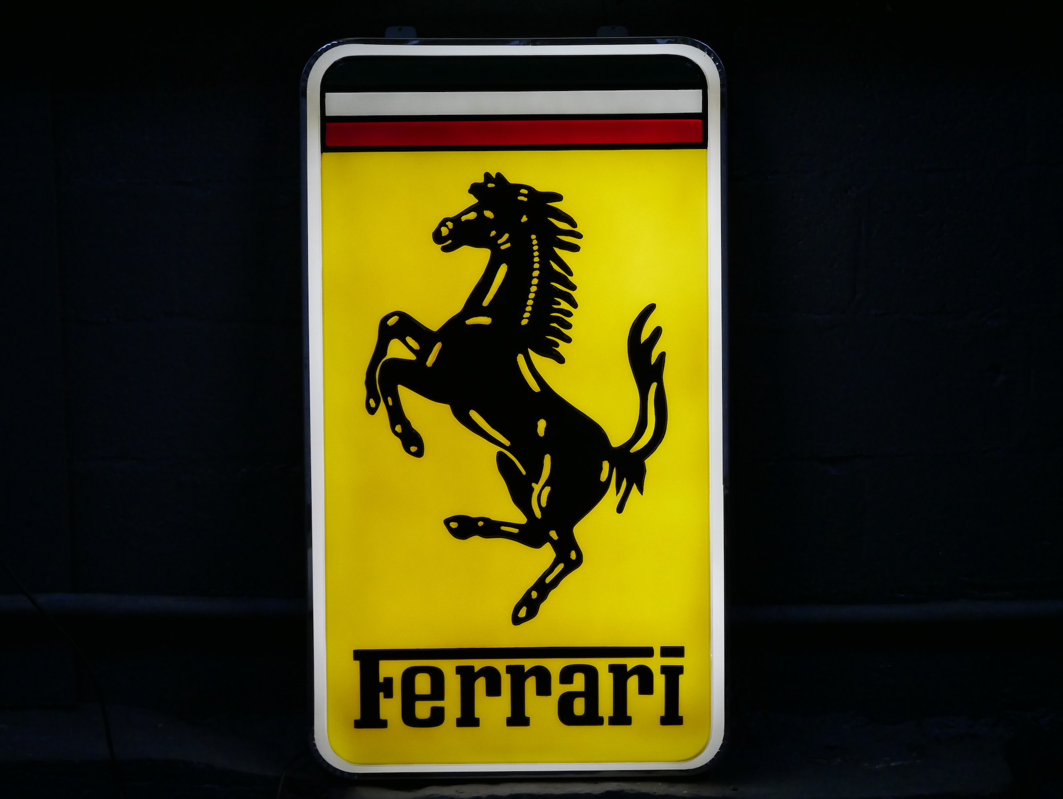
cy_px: 400
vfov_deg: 18.4
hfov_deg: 24.4
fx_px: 2458
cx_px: 532
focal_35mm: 80
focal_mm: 40
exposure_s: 1/100
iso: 1250
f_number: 5.5
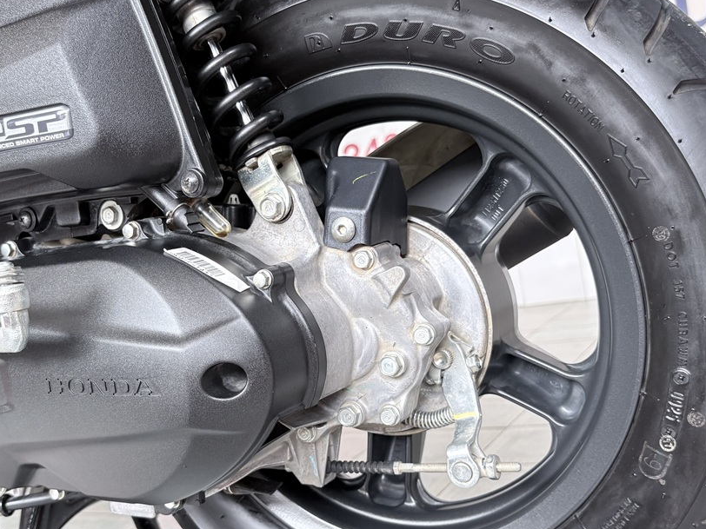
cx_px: 291
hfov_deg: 45.6
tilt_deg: -3.5
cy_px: 309
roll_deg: +10.1
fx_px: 836
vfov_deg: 35.1
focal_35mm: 41
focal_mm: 5.96
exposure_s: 1/122
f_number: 1.6
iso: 125
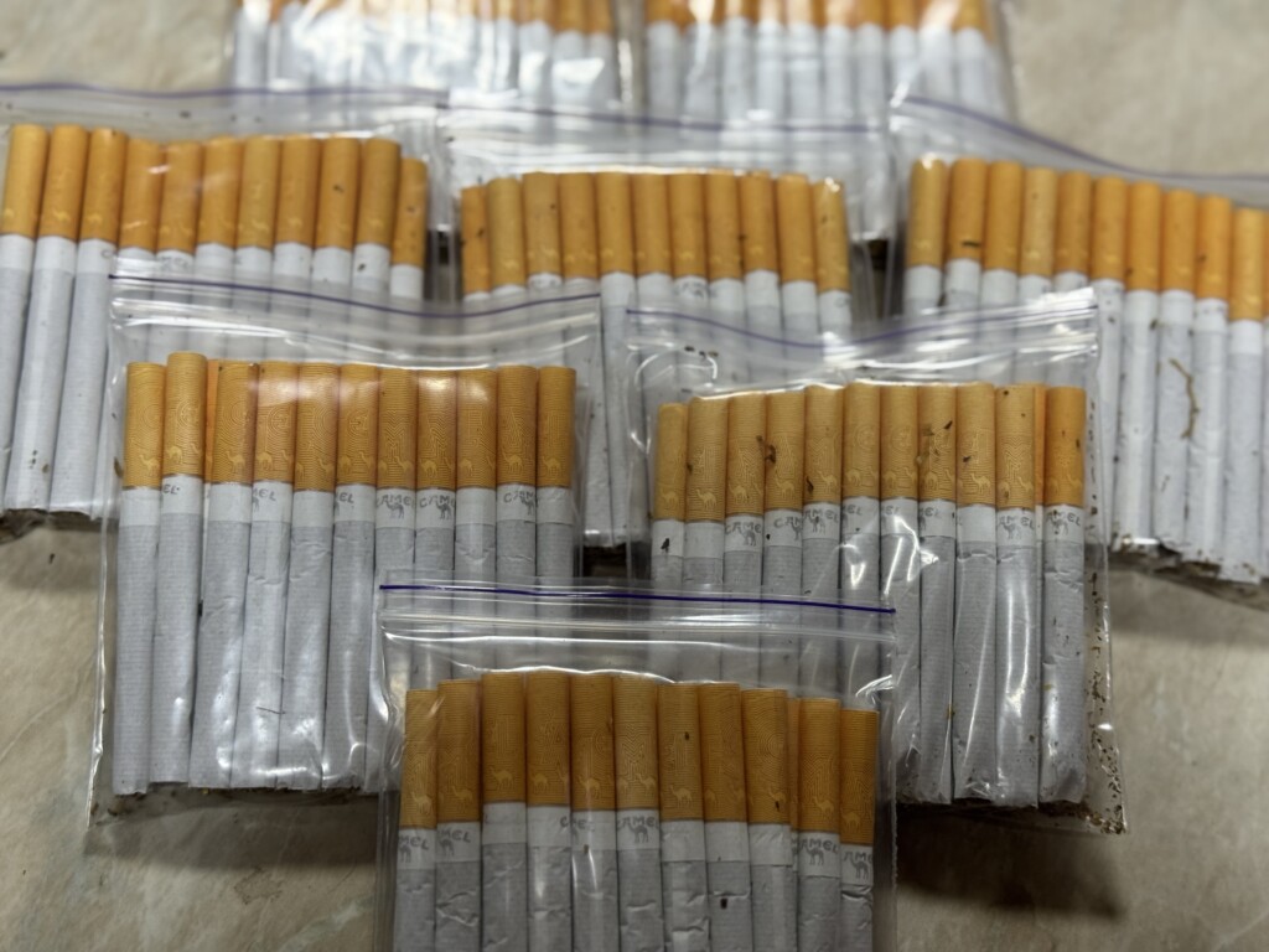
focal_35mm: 48
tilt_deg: -64.1
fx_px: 1760
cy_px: 476
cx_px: 634
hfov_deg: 39.7
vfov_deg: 30.3
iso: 125
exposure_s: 1/50
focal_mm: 6.76
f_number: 1.78
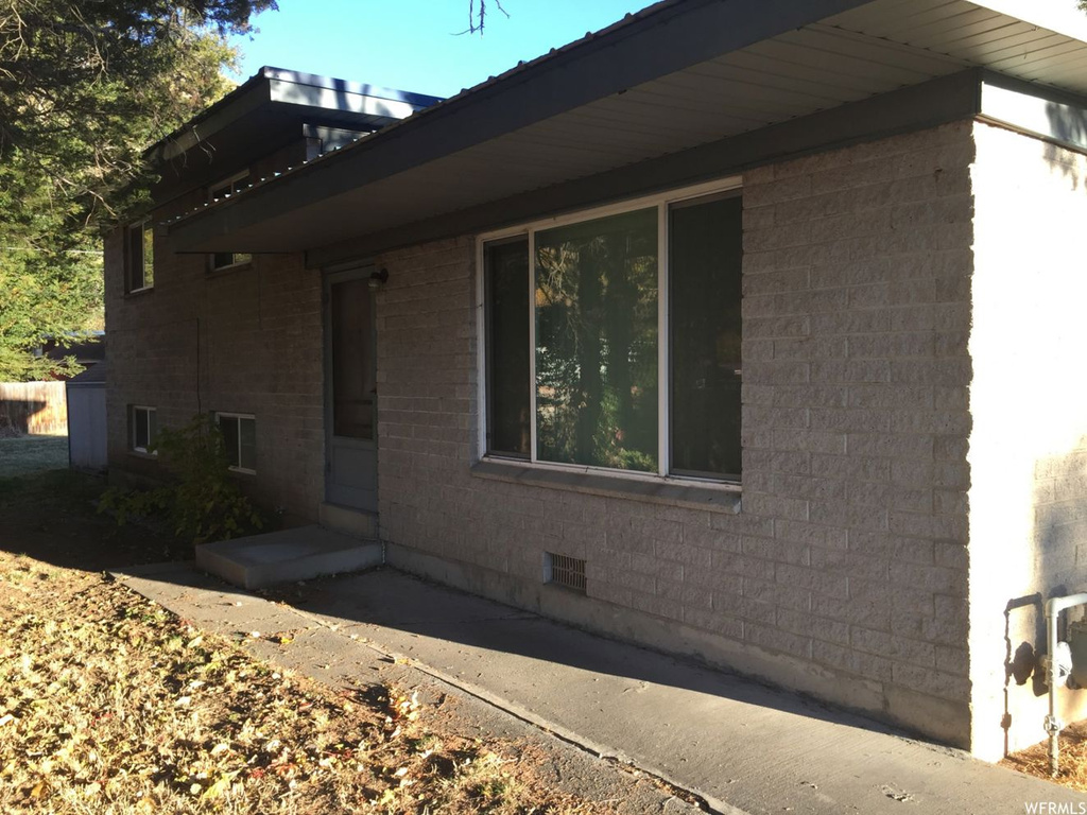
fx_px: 911
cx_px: 544
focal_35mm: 29
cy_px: 408
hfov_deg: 61.7
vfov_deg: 48.2
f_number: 2.2
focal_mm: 4.15
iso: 32
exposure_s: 1/226
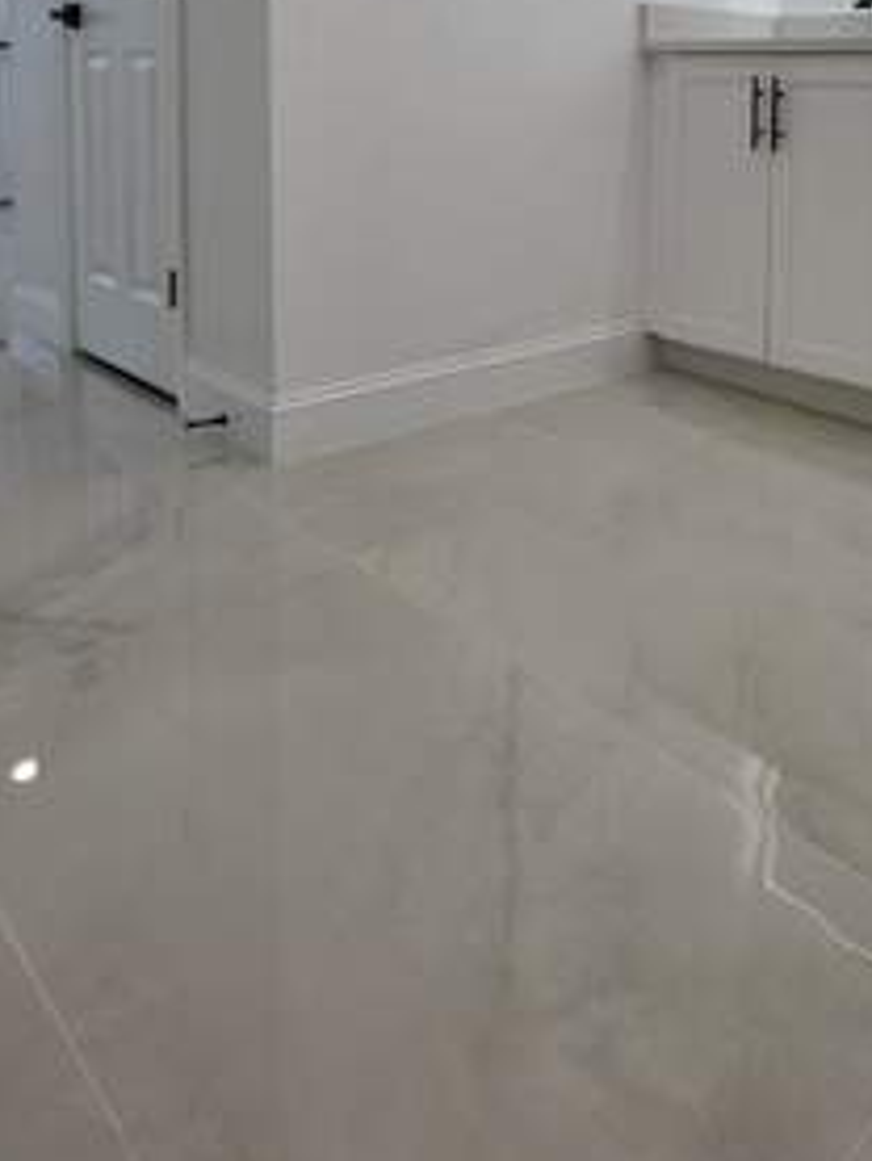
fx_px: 1007
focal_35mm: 30
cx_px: 759
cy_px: 138
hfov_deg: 43.4
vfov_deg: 53.3
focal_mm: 2.2
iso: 40
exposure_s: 1/120
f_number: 1.9
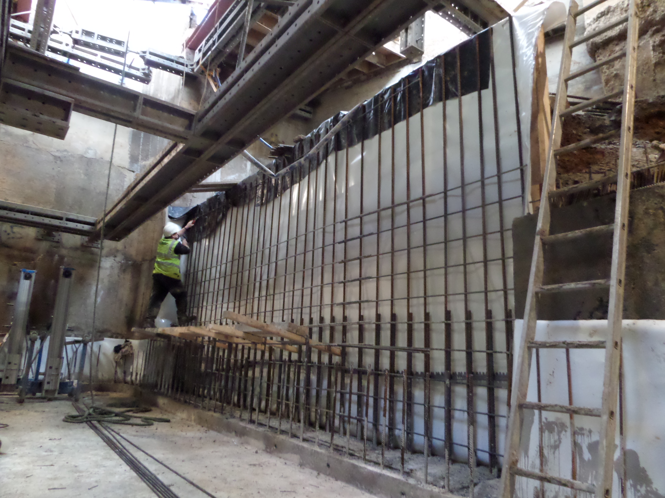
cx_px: 332
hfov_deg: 71.6
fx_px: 461
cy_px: 249
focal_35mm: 24
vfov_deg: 56.8
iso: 480
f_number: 3.2
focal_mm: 4
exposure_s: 1/20
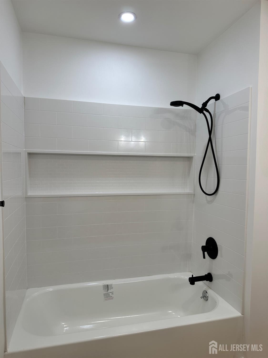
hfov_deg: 56.8
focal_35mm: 24
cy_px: 179
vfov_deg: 71.6
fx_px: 248
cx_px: 134
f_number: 1.78
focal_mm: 6.86
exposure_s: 1/137
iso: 64
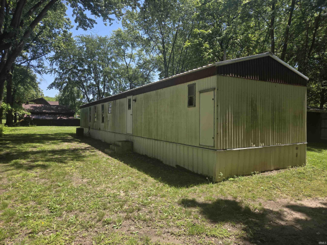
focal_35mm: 23
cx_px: 164
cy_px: 122
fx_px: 217
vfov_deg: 58.9
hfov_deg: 73.9
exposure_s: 1/2339
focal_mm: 5.4
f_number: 1.8
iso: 80
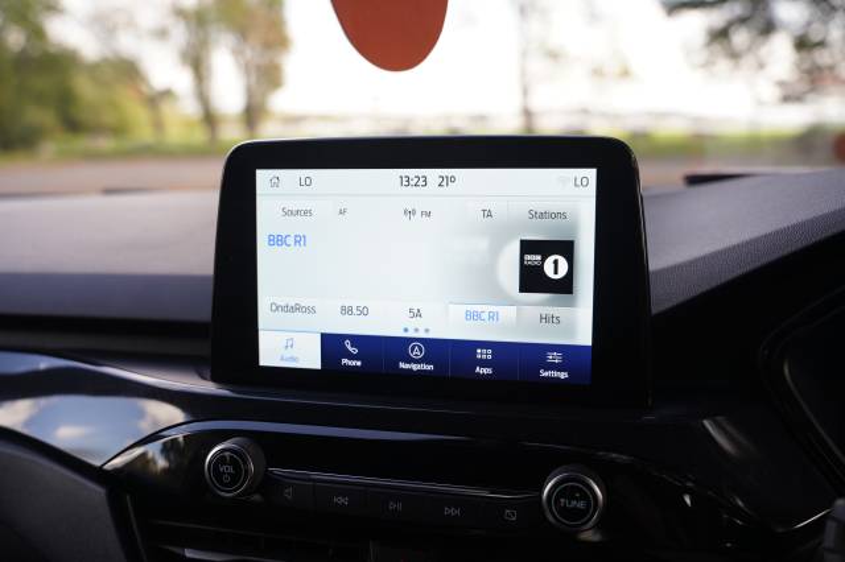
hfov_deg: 55.3
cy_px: 281
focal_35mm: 34
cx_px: 422
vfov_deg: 38.4
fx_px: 807
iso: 125
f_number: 4
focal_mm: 34.4
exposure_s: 1/60
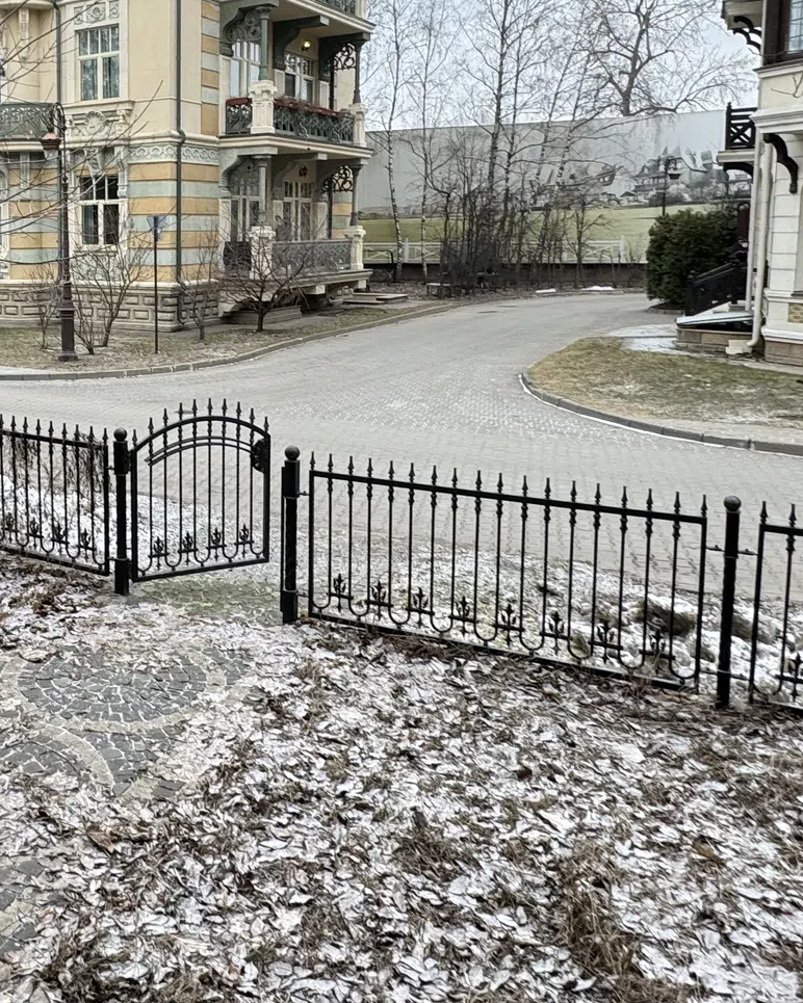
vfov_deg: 51.9
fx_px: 1010
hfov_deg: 40.1
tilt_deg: -10.5
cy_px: 342
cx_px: 78
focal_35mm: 34
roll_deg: +3.2
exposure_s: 1/99
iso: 50
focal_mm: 2.22
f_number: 2.2
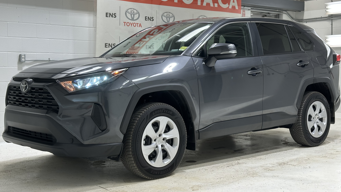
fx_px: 479
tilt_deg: -0.6
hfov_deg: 39.2
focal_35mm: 53
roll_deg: +0.1
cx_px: 170
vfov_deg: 22.6
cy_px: 72
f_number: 1.78
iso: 50
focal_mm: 6.86
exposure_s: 1/120
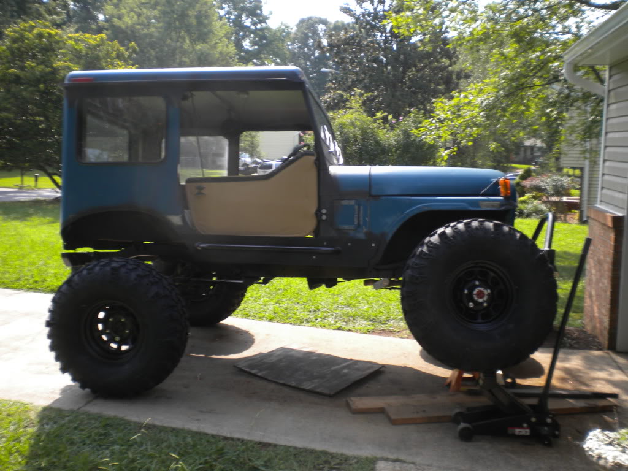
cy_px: 236
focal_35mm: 35
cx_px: 314
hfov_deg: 52.6
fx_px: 635
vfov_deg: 40.7
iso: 80
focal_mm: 6.3
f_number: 4.6
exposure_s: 1/176
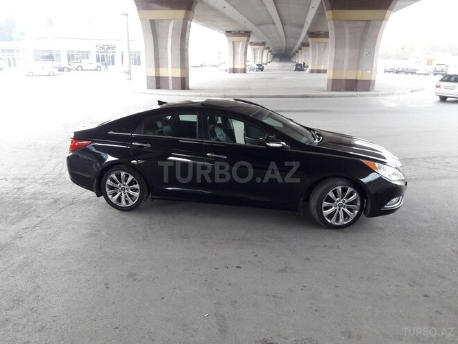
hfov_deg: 63.4
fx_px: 370
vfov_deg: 49.7
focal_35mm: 28
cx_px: 229
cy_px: 172
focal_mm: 3.7
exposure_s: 1/50
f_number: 1.9
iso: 40
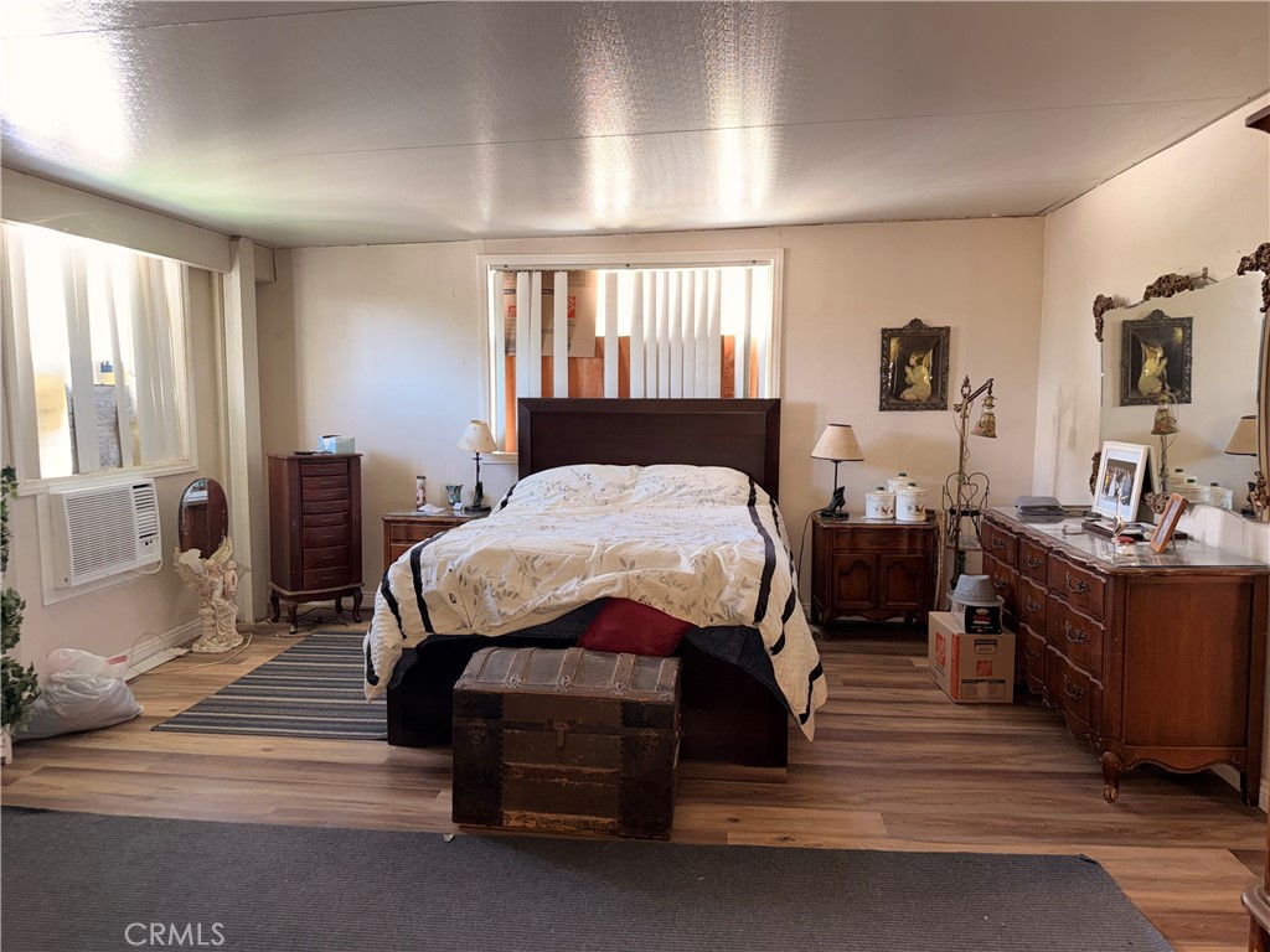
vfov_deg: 56.8
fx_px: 881
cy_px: 476
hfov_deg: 71.6
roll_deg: +0.0
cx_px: 635
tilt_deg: -5.3
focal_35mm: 24
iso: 100
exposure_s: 1/25
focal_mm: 6.76
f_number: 1.78
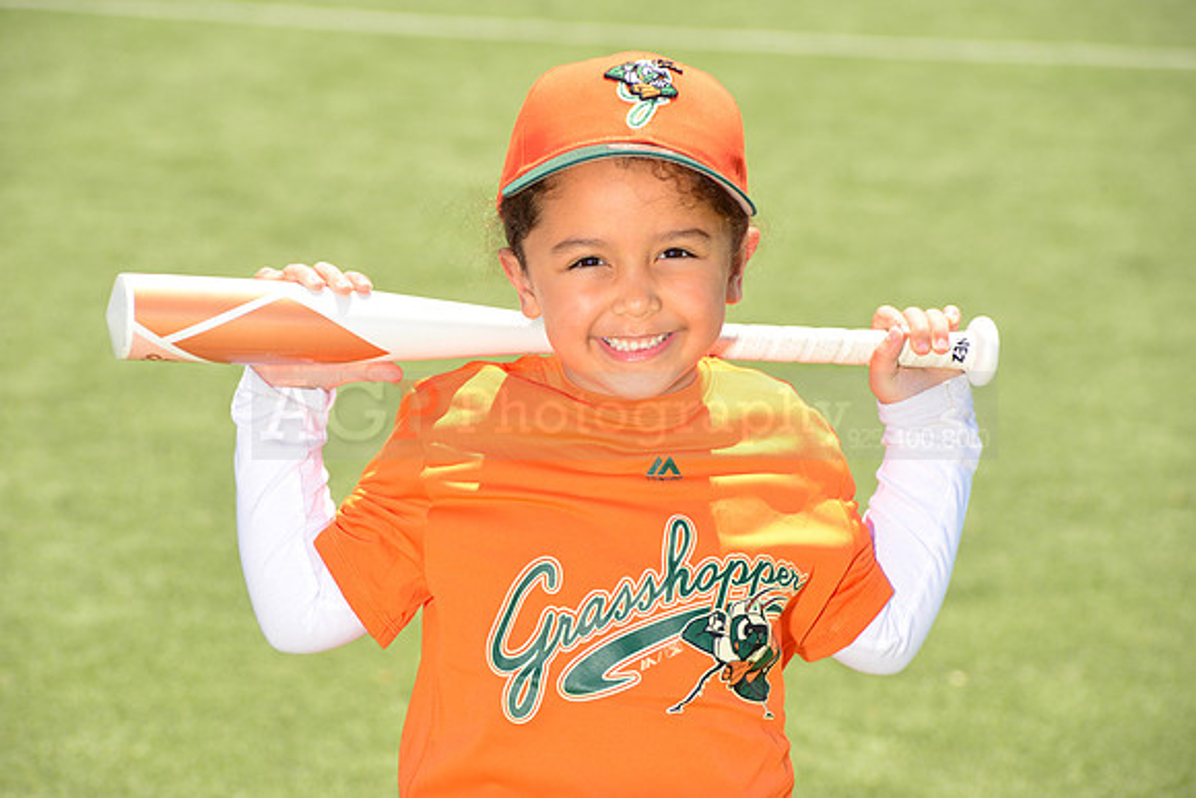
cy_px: 399
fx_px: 6147
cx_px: 598
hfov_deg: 11.1
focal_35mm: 185
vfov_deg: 7.4
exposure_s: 1/250
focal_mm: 185
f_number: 11
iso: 250
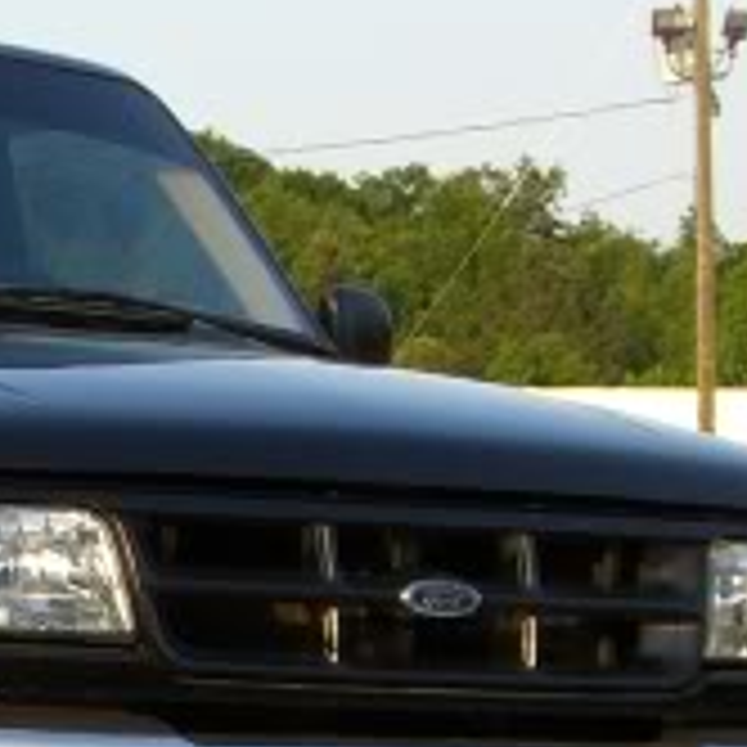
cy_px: 634
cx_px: -310
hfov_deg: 7.0
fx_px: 6055
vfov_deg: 7.0
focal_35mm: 248
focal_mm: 10.7
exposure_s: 1/250
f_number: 3.6
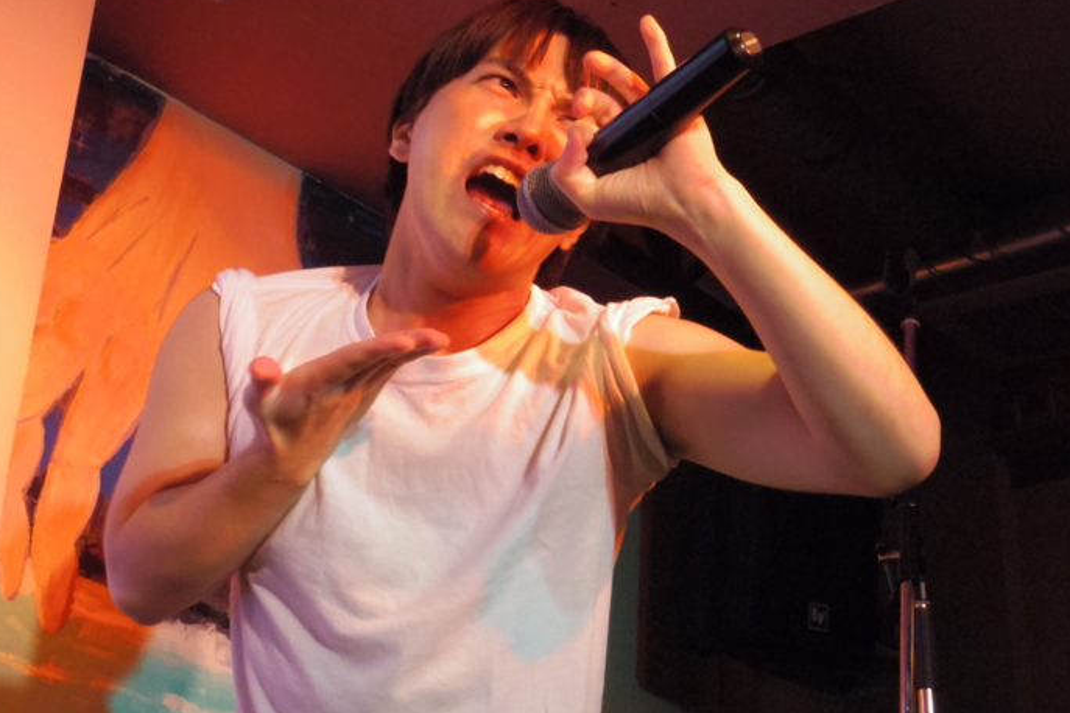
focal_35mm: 53
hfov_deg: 37.5
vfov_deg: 25.5
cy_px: 314
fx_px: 1575
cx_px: 534
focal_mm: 9
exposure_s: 1/100
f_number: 4
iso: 2500
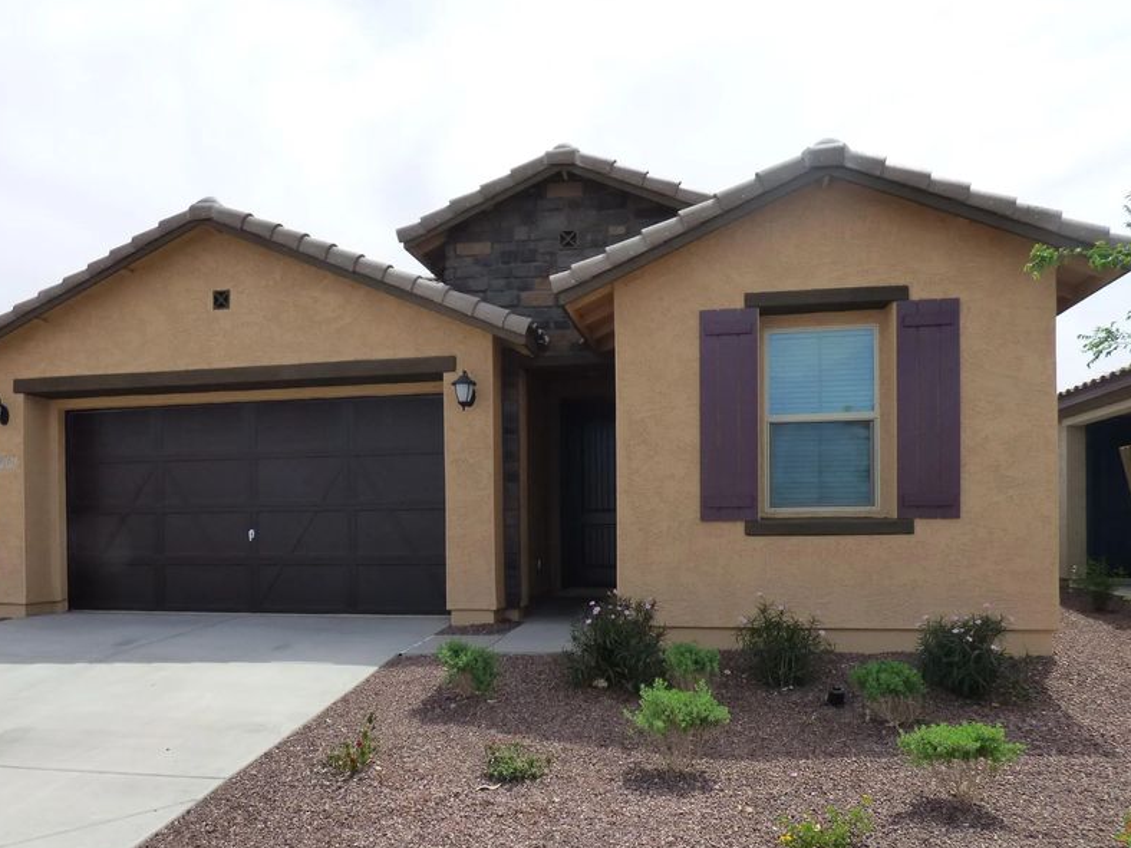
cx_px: 512
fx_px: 849
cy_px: 541
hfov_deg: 67.2
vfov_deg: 52.4
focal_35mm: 26
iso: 160
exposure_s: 1/2000
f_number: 2.8
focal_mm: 3.58
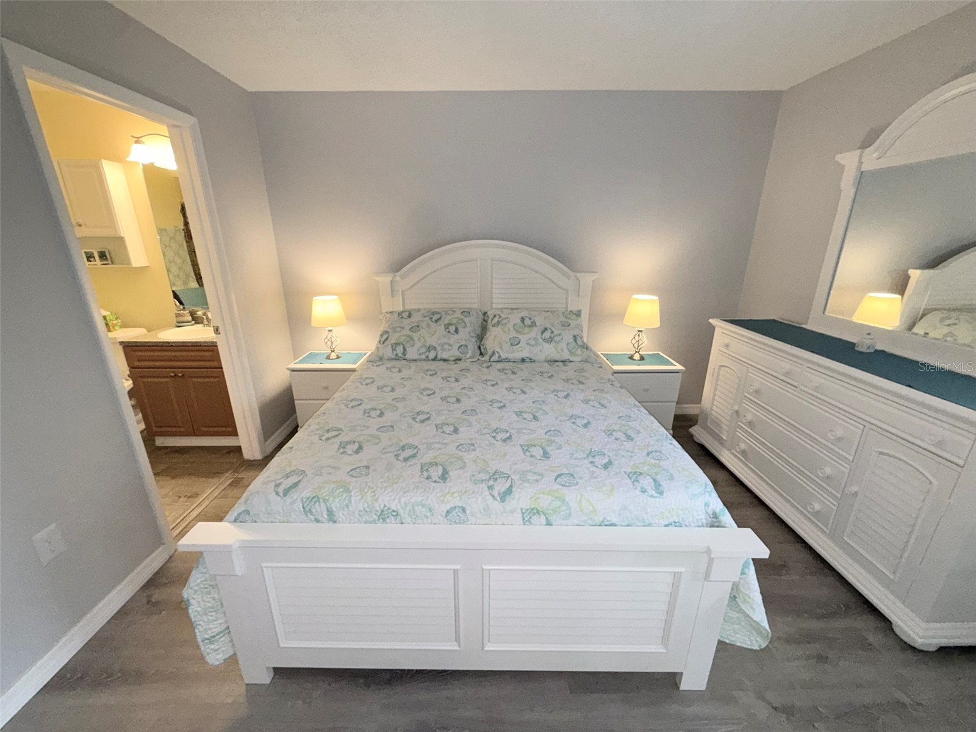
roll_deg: +0.1
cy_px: 366
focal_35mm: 14
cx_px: 488
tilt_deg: -18.0
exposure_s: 1/60
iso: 200
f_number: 2.2
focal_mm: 2.22
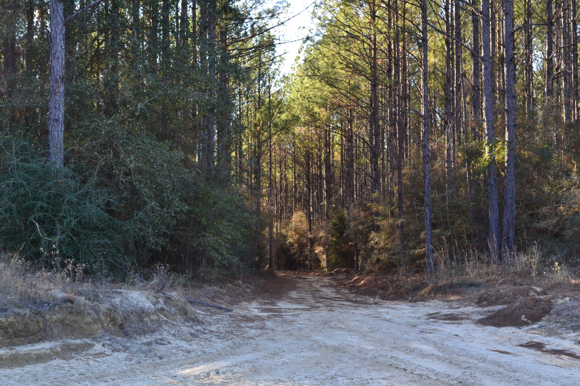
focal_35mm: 60
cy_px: 193
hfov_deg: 33.4
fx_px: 967
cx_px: 290
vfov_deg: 22.6
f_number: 8
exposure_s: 1/80
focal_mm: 40
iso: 400
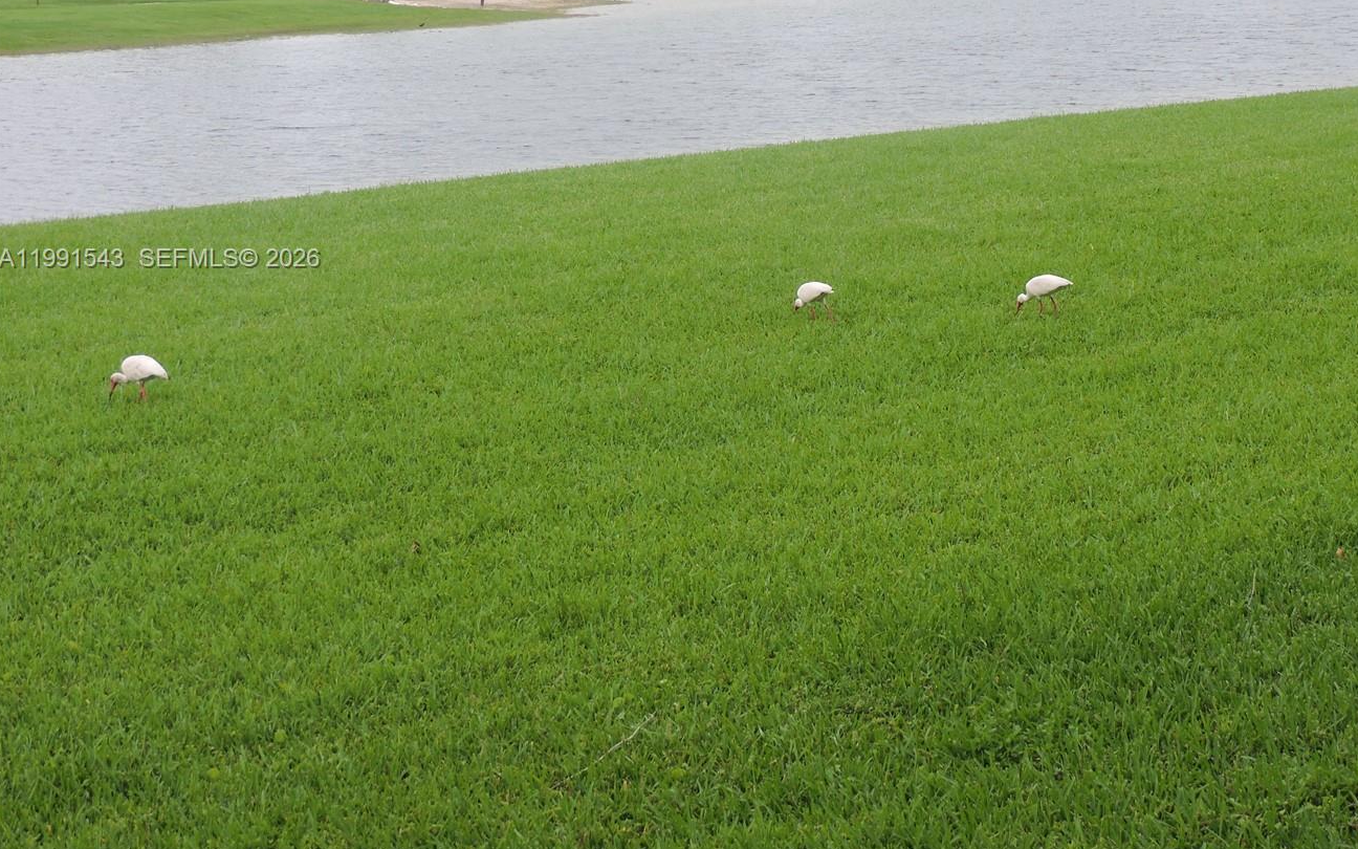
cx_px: 832
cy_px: 260
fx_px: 2665
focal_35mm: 72
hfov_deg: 28.5
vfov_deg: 18.0
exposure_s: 1/320
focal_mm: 9.8
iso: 100
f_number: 3.7
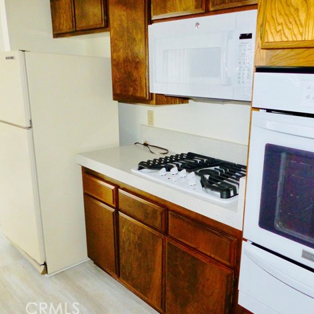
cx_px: 208
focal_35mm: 30
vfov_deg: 54.0
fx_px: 308
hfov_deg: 53.0
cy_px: 158
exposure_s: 1/60
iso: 400
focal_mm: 4.5
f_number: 2.8
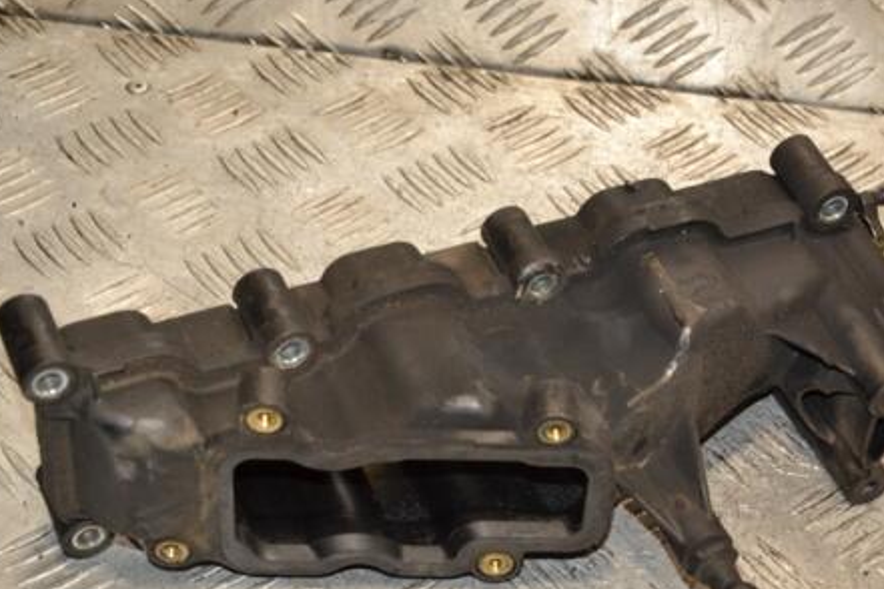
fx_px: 2406
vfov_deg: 13.9
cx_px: 507
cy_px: 389
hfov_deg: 20.8
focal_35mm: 98
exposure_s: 1/200
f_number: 7.1
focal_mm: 48
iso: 800
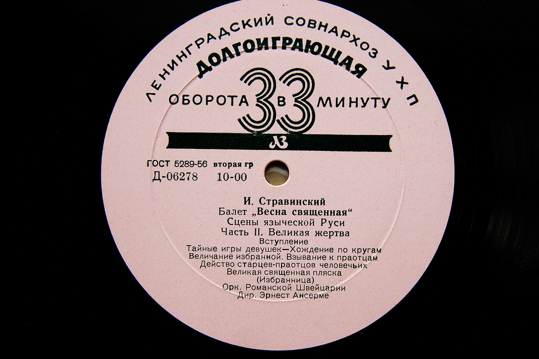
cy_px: 180
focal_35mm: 52
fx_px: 785
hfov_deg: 37.9
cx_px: 270
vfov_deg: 25.7
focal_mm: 35
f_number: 6.3
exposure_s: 1/160
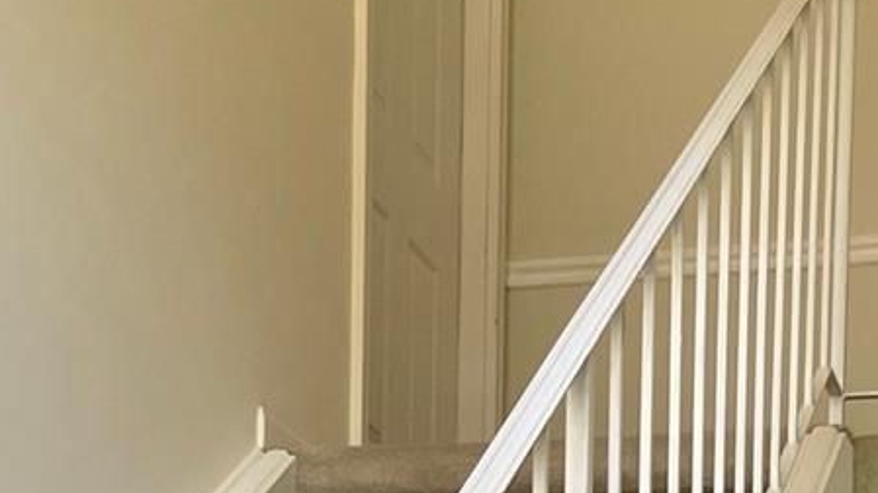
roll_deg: -2.0
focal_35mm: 97
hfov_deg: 21.9
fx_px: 2257
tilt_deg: -7.0
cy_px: 1191
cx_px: 620
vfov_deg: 10.6
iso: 125
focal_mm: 5.1
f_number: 1.6
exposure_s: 1/113
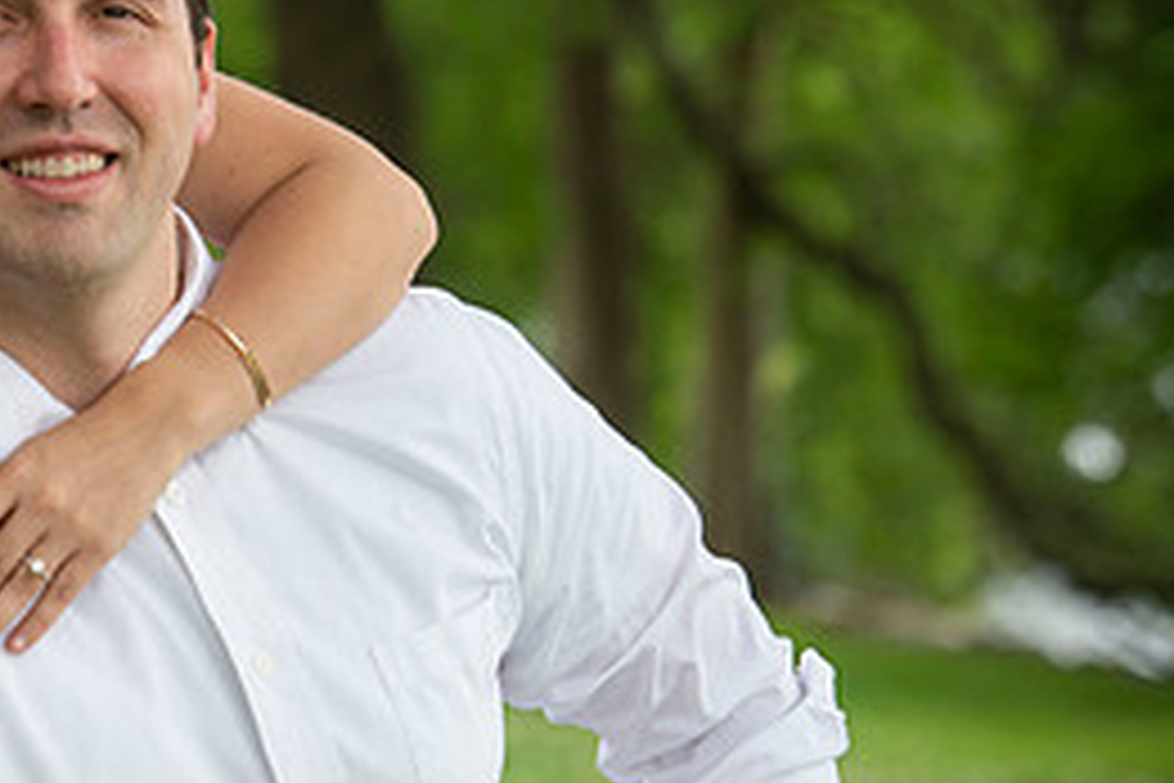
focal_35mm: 300
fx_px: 9783
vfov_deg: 4.6
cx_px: -13
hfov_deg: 6.8
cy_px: 194
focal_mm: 135
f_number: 5.6
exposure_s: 1/125
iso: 125
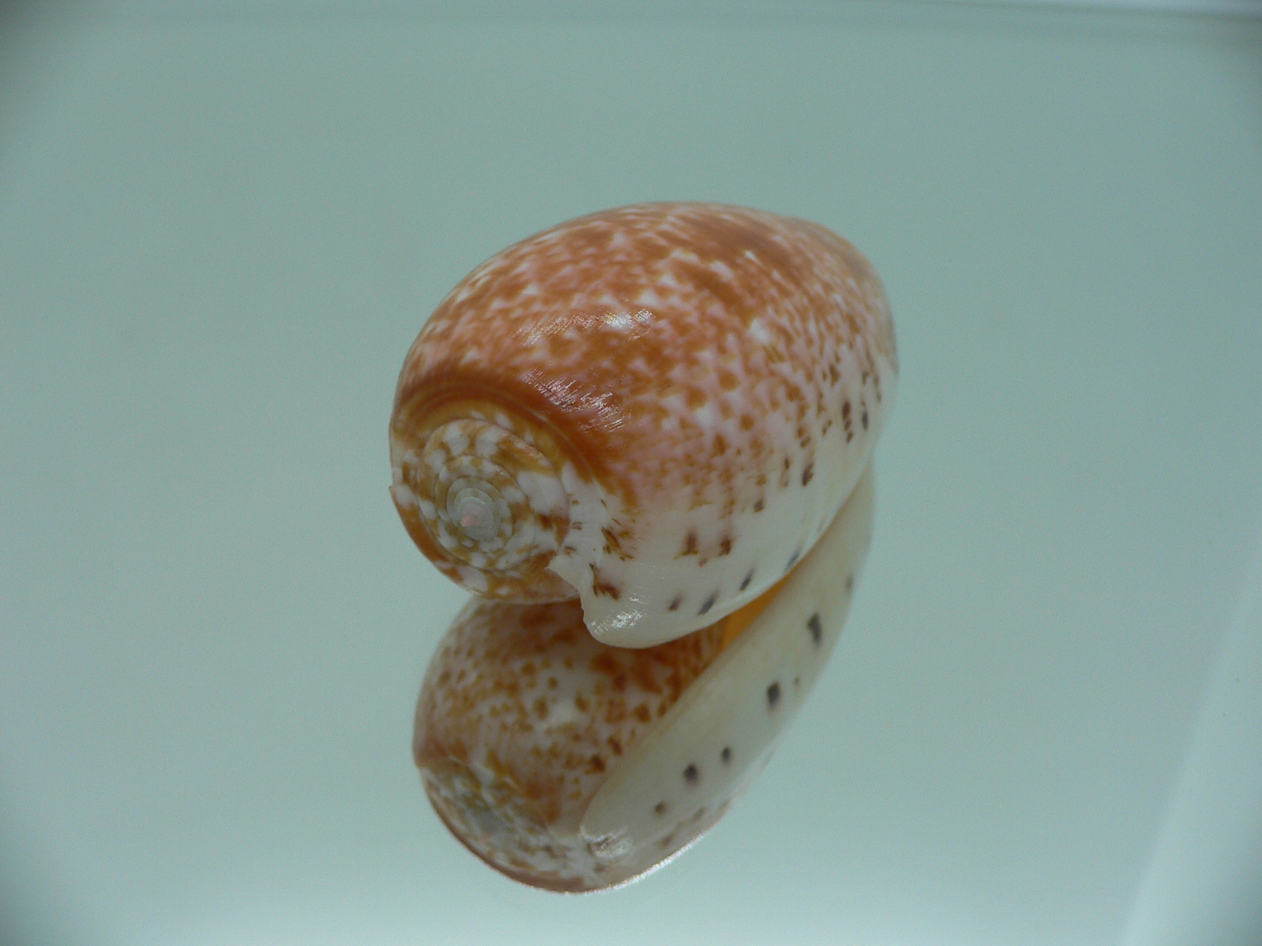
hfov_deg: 52.6
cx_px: 631
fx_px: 1276
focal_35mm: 35
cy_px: 473
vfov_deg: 40.7
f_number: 2.8
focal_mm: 4.6
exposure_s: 1/60
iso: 80
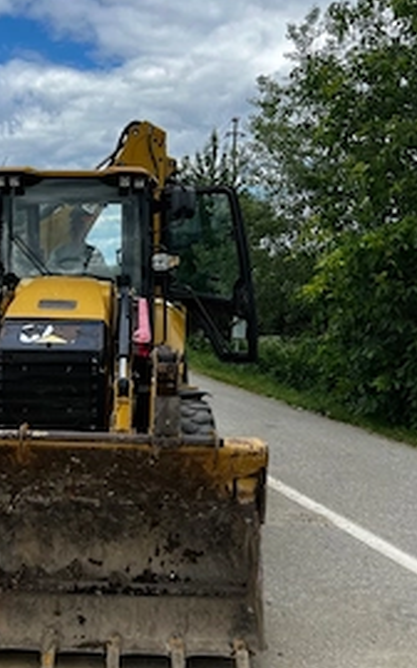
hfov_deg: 30.5
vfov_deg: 48.2
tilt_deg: -4.3
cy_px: 340
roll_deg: -3.2
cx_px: 84
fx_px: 746
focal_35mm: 41
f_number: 1.5
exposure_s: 1/2571
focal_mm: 5.7
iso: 50
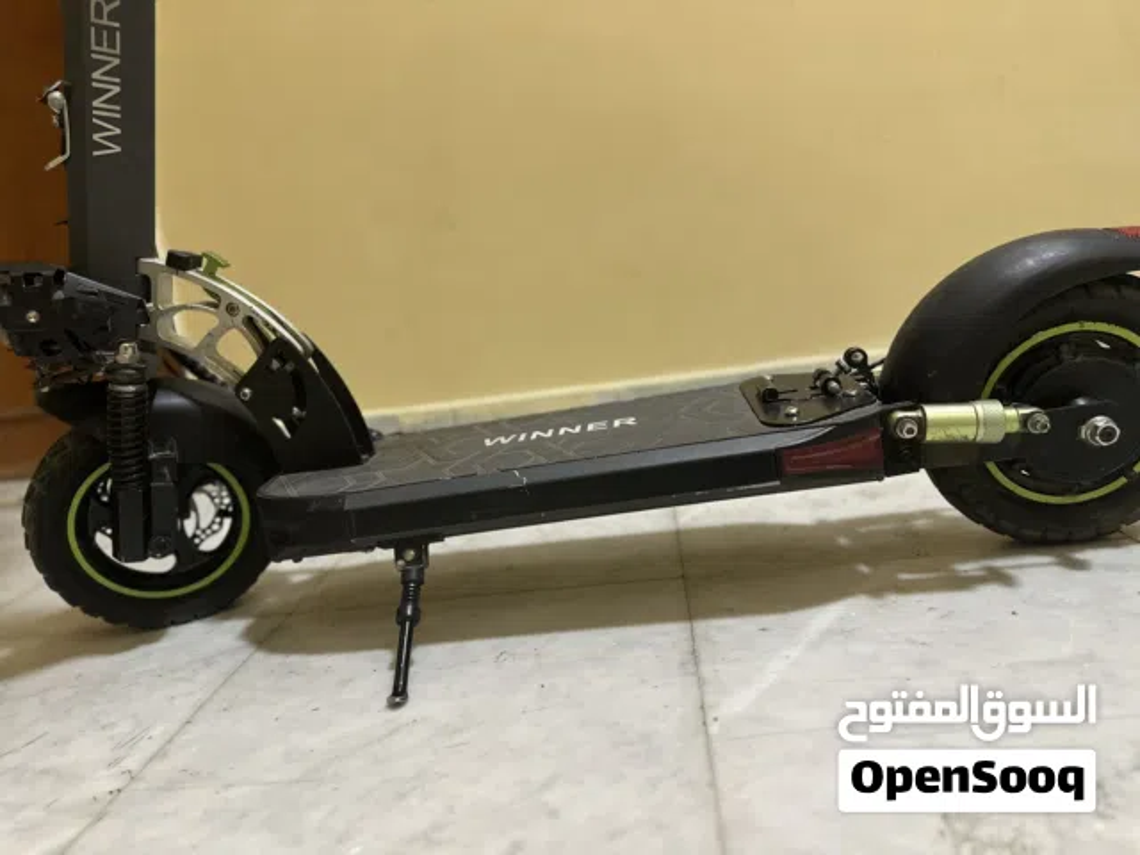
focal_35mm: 24
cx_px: 570
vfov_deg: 56.8
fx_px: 790
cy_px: 428
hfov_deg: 71.6
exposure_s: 1/60
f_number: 1.78
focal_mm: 6.86
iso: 640
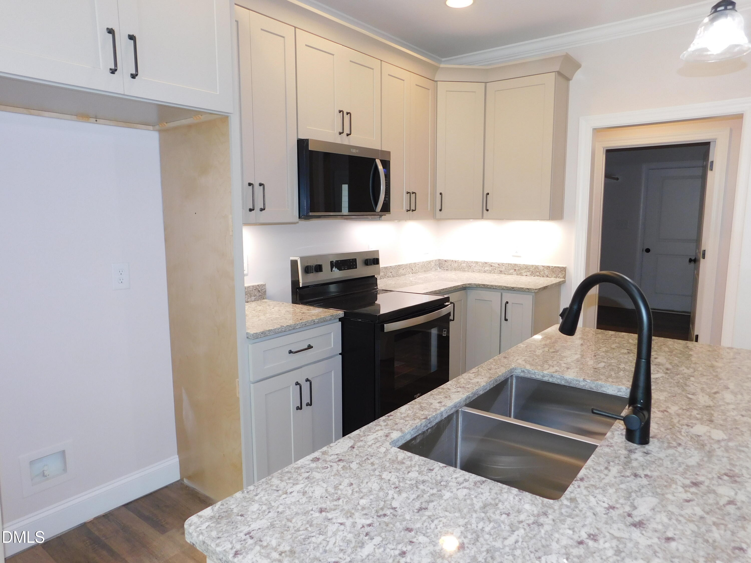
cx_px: 376
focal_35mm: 23
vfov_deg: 58.9
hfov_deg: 73.9
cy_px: 282
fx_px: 499
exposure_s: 1/30
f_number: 3
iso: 140
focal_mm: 4
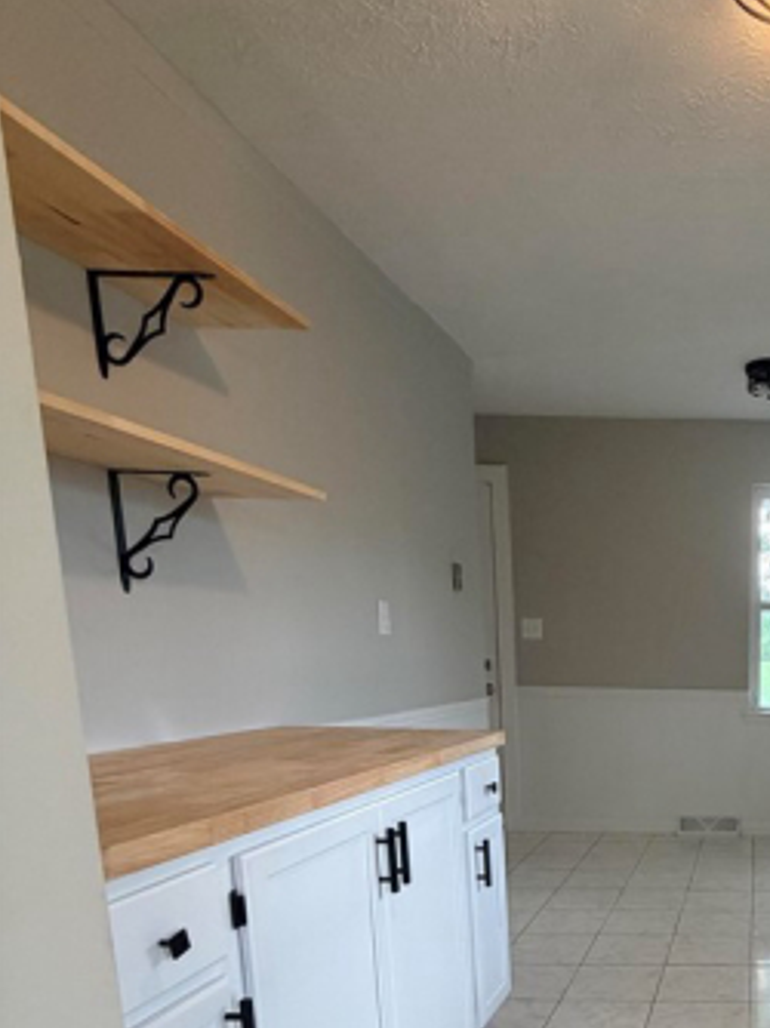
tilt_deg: -11.4
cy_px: 814
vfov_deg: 58.9
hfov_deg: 43.0
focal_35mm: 28
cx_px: 764
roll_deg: -0.7
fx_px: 832
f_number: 2.2
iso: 200
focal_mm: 2.22
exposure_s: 1/120
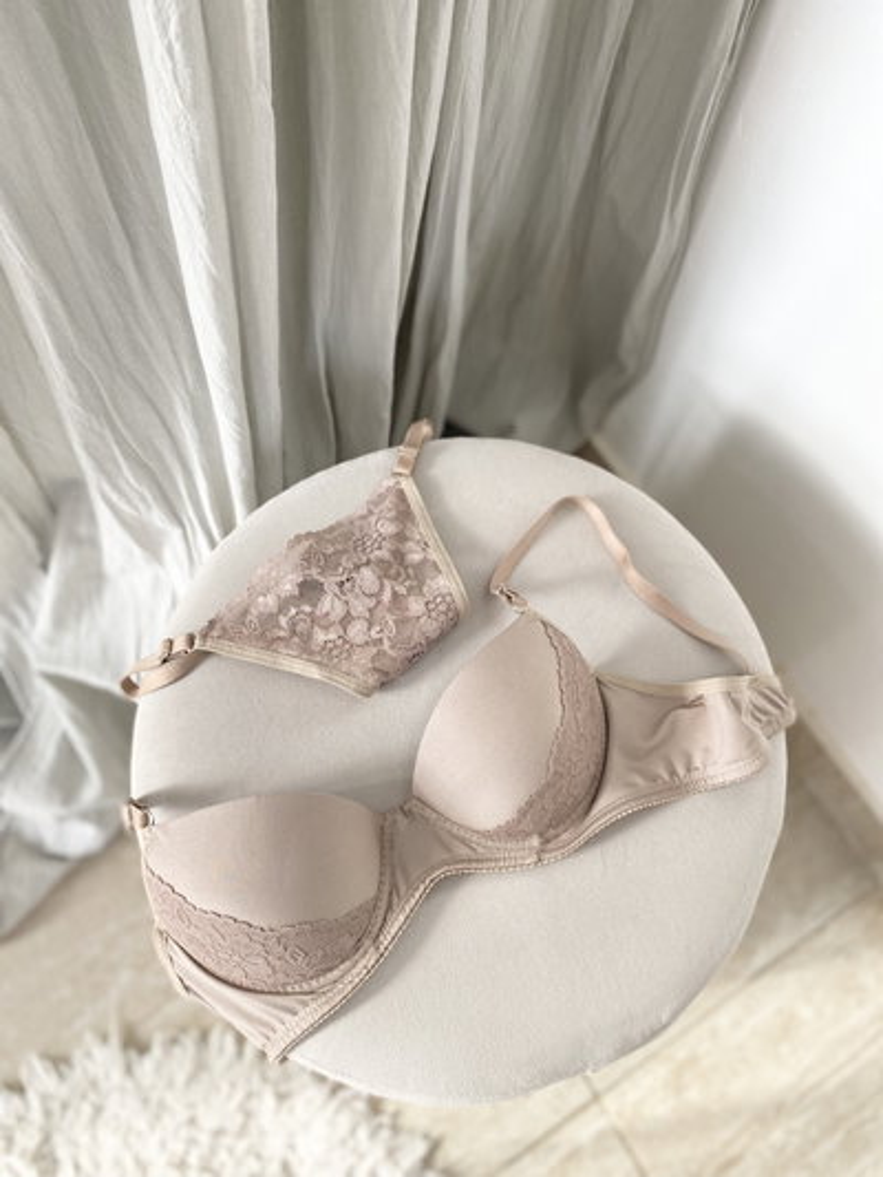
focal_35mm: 26
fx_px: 884
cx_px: 442
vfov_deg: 67.3
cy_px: 588
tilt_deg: -67.7
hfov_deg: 53.1
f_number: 1.8
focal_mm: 4.25
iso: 50
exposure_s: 1/122
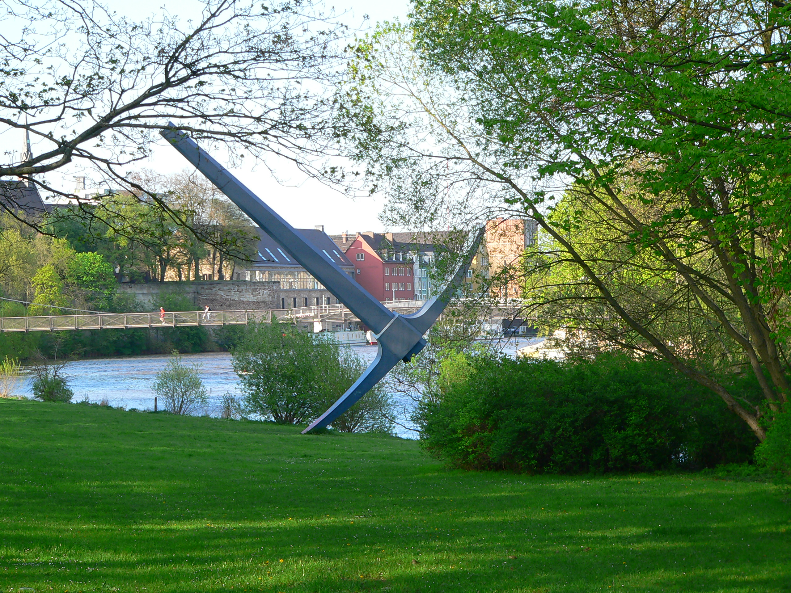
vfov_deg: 12.3
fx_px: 2742
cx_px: 396
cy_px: 296
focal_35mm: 120
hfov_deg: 16.4
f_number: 4
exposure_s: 1/160
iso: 80
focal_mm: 20
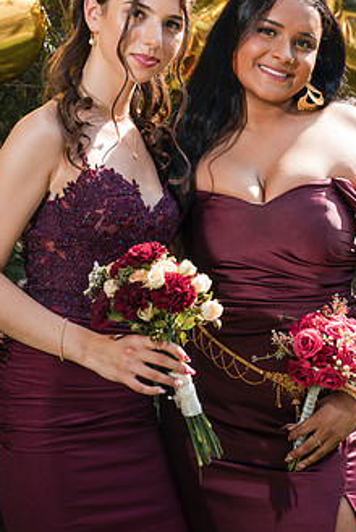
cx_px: 178
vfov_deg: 14.8
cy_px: 202
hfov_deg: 10.0
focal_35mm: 138
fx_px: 2043
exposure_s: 1/250
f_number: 5
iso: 200
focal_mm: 101
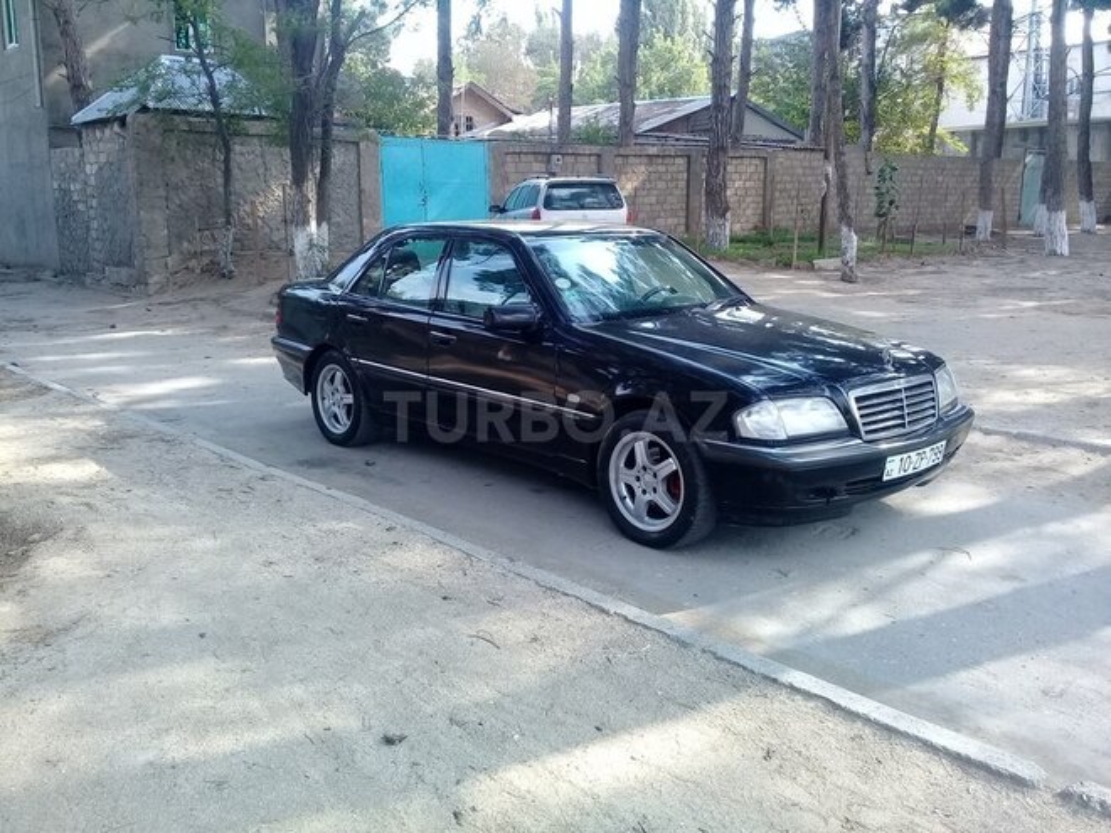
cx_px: 556
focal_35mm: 31
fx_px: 995
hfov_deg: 58.4
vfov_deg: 45.4
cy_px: 416
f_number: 2.2
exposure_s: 1/164
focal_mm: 3.3
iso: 64
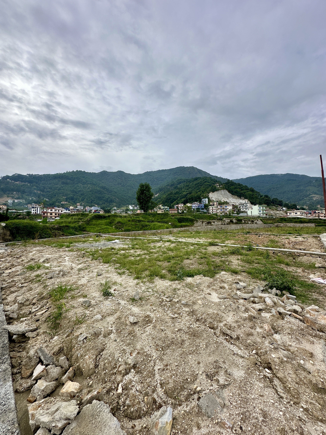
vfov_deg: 102.1
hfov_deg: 85.7
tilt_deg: +4.1
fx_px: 176
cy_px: 218
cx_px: 163
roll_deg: -0.1
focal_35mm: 14
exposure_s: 1/1289
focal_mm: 2.22
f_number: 2.2
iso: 40
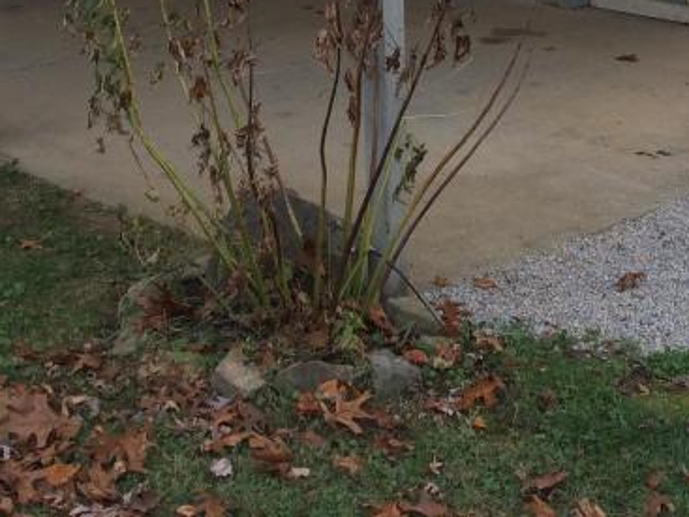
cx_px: 445
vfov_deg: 16.9
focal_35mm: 81
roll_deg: +0.6
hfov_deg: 24.0
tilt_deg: -4.7
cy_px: -203
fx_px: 1612
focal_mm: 4.15
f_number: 2.2
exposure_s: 1/207
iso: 32
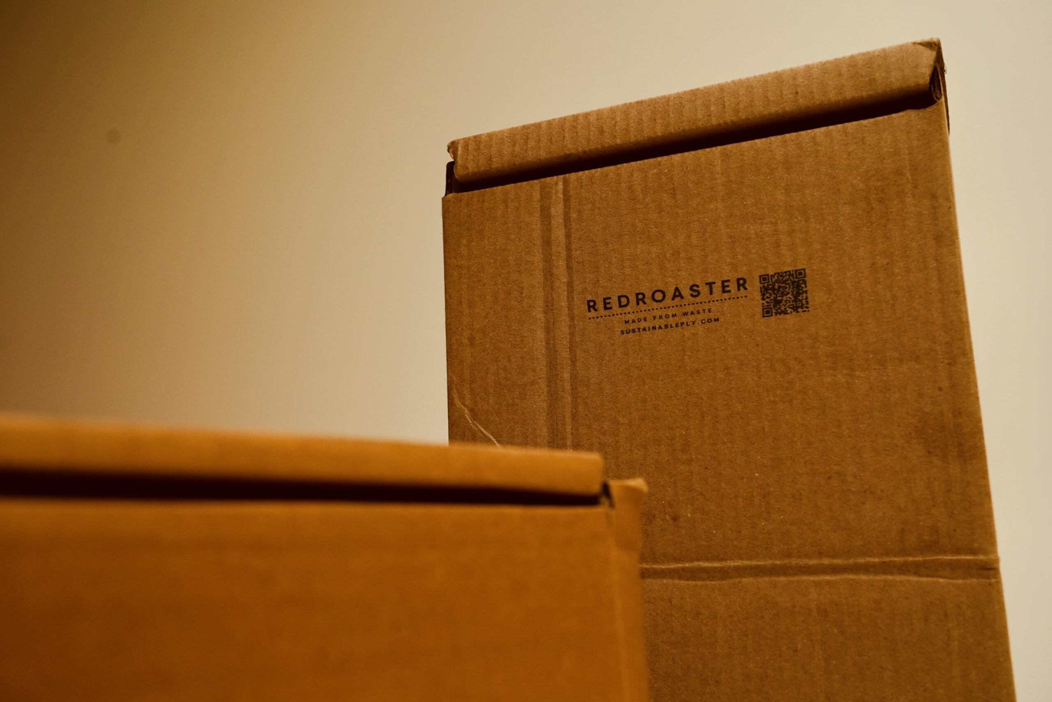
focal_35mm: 35
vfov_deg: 37.9
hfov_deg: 54.4
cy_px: 351
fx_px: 1023
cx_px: 526
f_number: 6.3
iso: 640
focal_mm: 35
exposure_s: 1/640
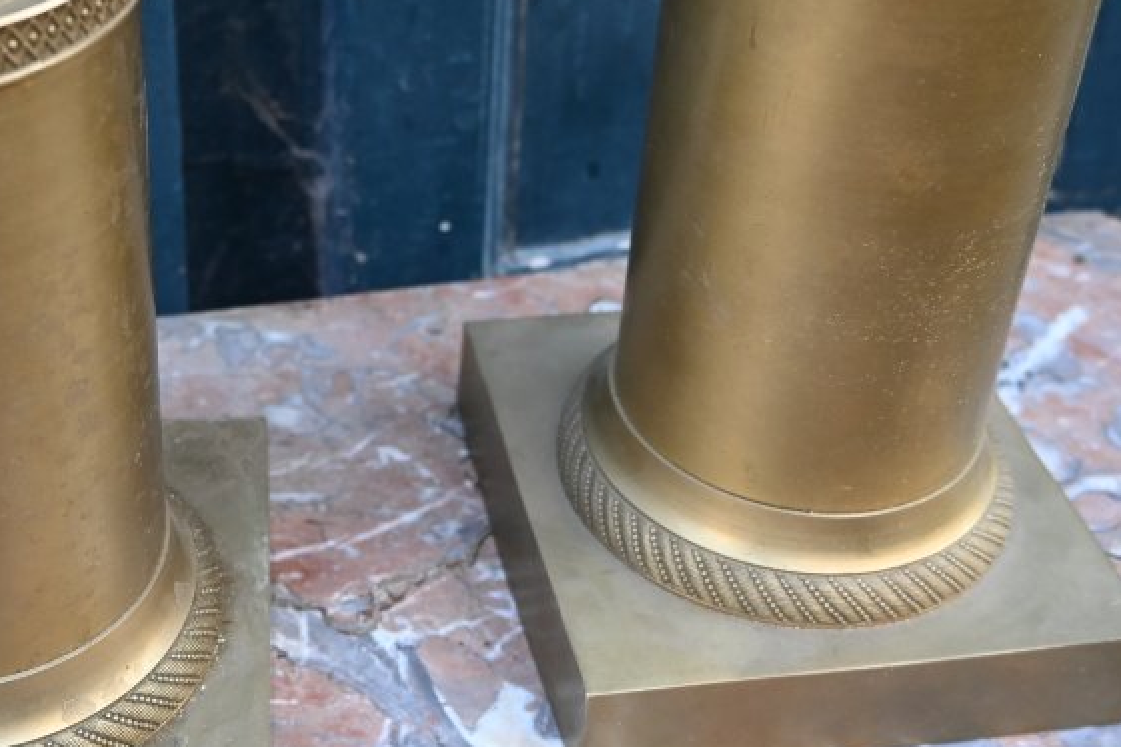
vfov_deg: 21.6
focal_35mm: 63
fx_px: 1947
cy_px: 246
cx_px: 318
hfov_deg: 31.7
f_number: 3.5
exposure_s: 1/160
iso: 400
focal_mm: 19.5
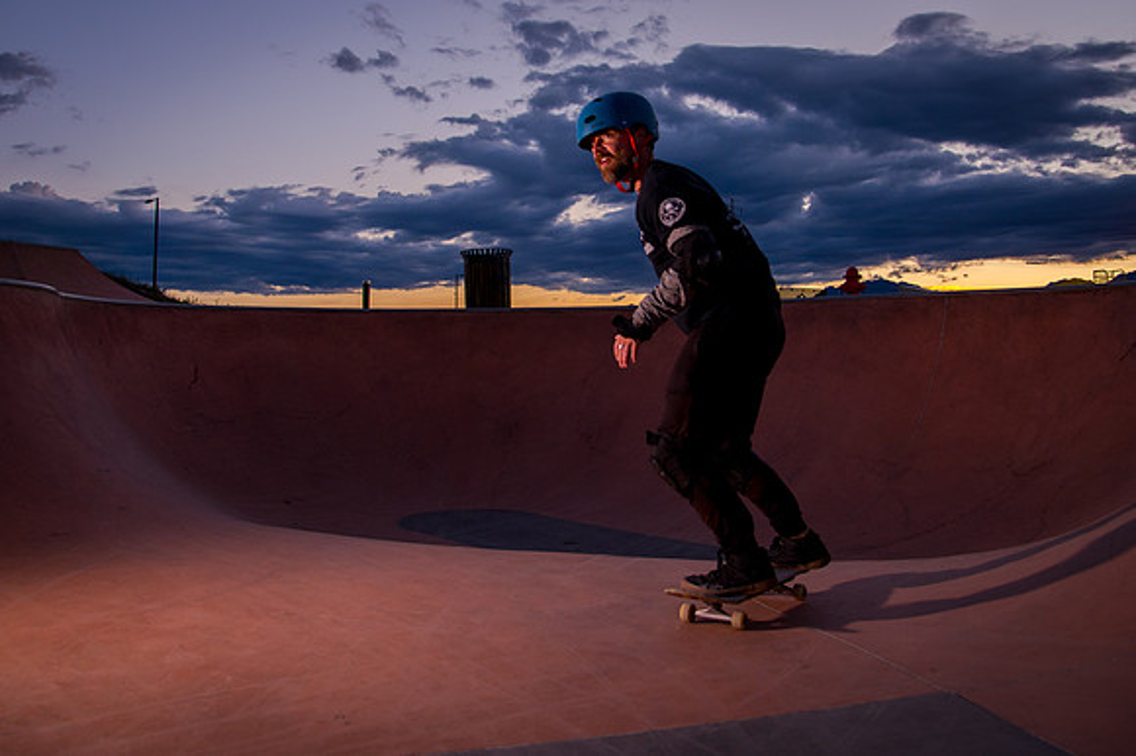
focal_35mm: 33
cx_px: 568
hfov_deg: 57.6
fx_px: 1032
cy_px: 267
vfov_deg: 39.8
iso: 640
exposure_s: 1/500
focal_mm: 24
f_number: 4
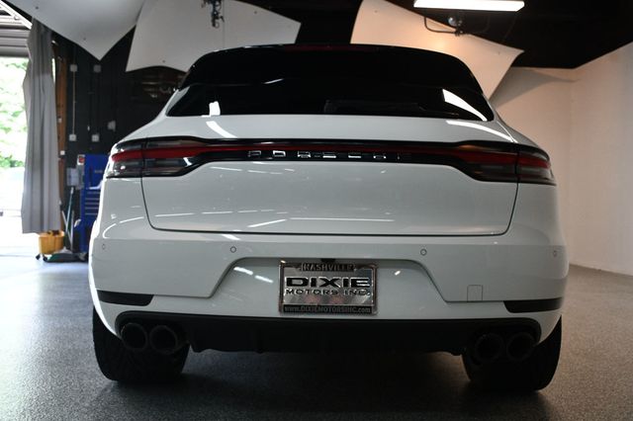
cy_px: 210
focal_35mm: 34
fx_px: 597
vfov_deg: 38.8
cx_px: 316
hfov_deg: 55.8
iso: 800
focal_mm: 23
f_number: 3.8
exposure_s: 1/160
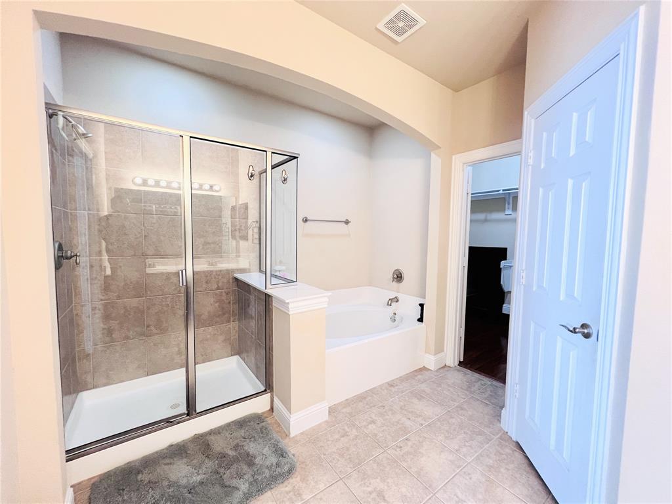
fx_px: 252
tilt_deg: -4.0
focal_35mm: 13
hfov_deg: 106.2
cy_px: 252
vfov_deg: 89.9
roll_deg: -0.6
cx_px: 336
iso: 320
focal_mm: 1.57
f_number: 1.8
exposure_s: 1/60
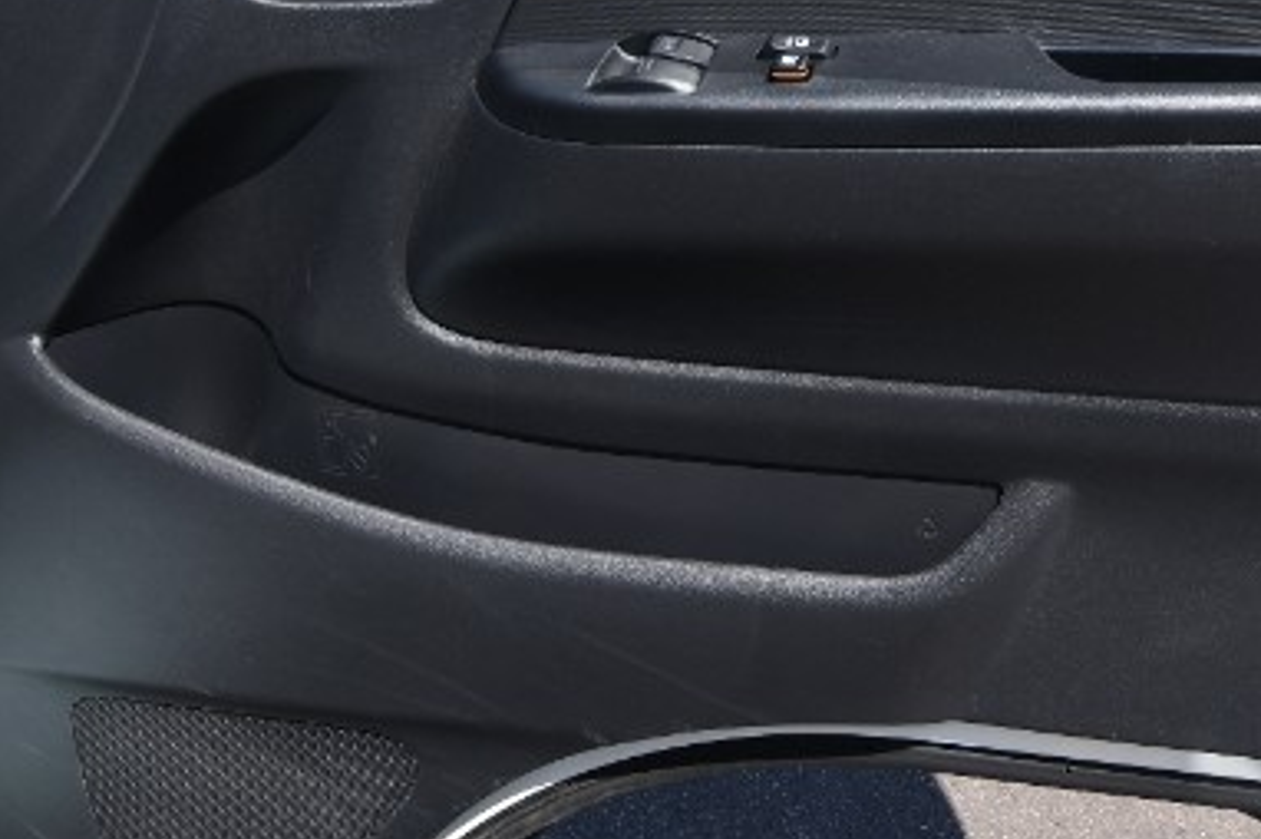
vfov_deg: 28.9
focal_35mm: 44
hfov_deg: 43.9
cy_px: 38
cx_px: 842
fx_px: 1540
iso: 125
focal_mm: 14
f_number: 8
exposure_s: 1/250
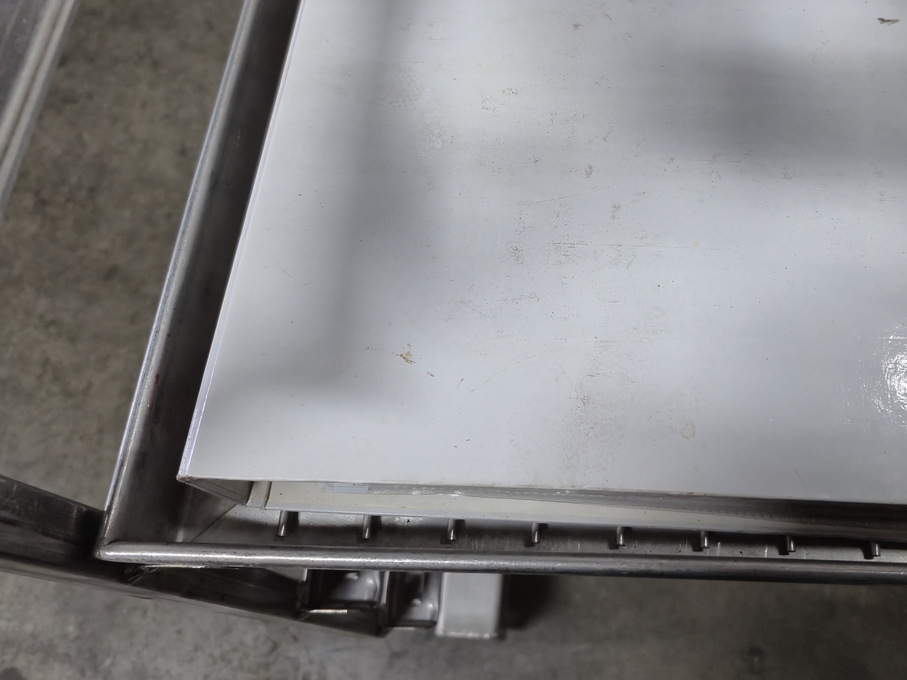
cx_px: 610
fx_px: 865
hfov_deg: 54.2
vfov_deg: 42.0
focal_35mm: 33
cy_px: 196
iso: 100
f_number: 1.8
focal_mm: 5.4
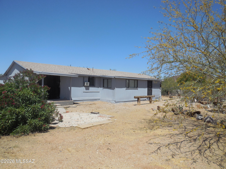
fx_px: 163
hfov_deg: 69.4
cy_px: 84
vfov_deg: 54.9
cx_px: 113
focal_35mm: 25
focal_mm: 4.5
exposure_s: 1/640
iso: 125
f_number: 6.2
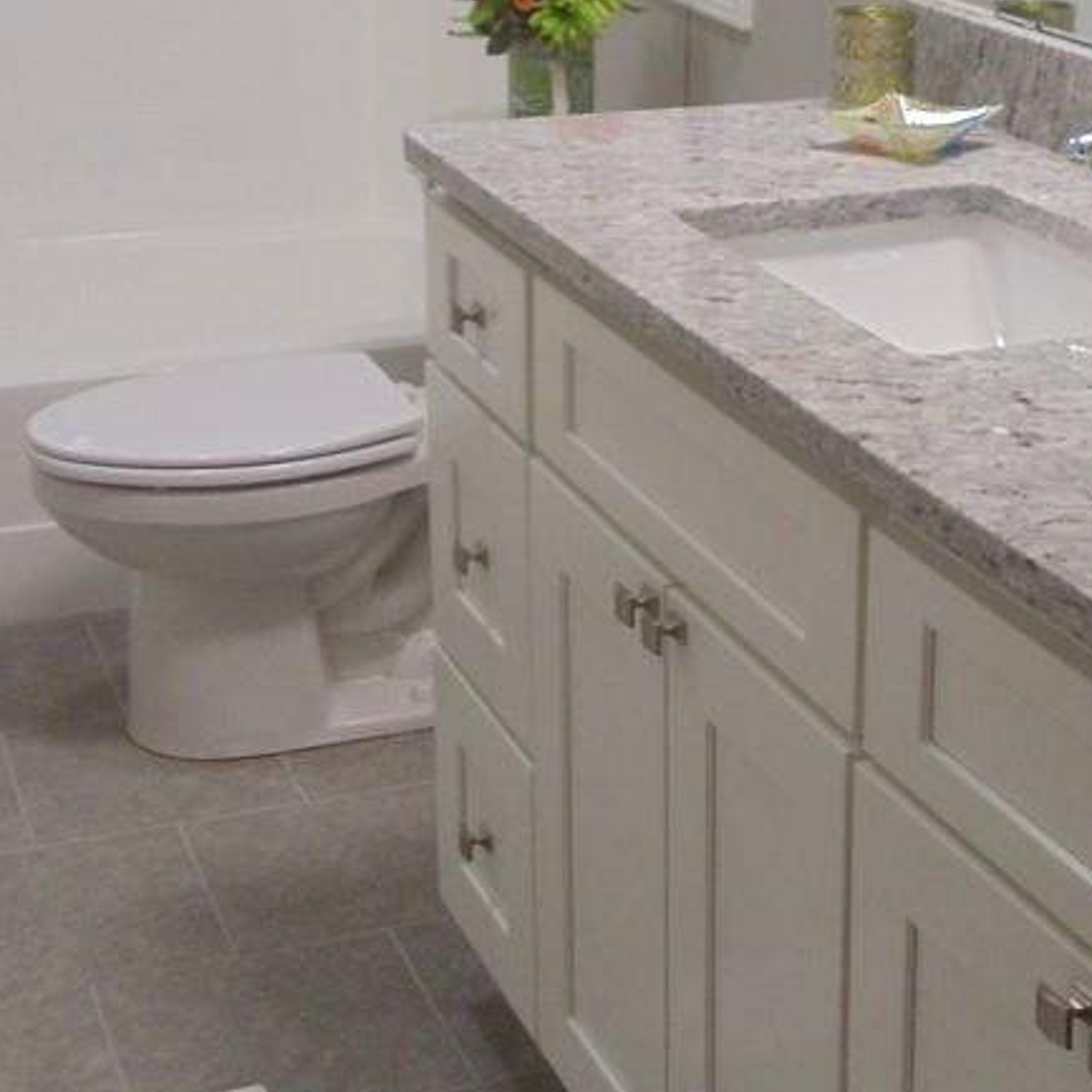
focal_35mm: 92
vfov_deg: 18.7
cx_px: 845
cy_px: 182
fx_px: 3284
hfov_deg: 18.7
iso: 400
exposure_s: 1/30
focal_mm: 6
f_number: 3.5
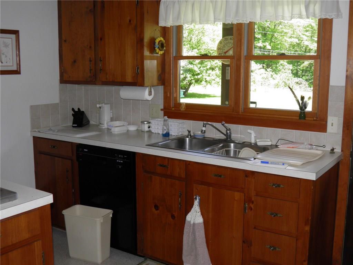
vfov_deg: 36.8
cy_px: 132
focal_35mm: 39
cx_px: 176
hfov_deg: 47.9
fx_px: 398
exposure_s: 1/60
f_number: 3.2
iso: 100
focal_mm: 7.1
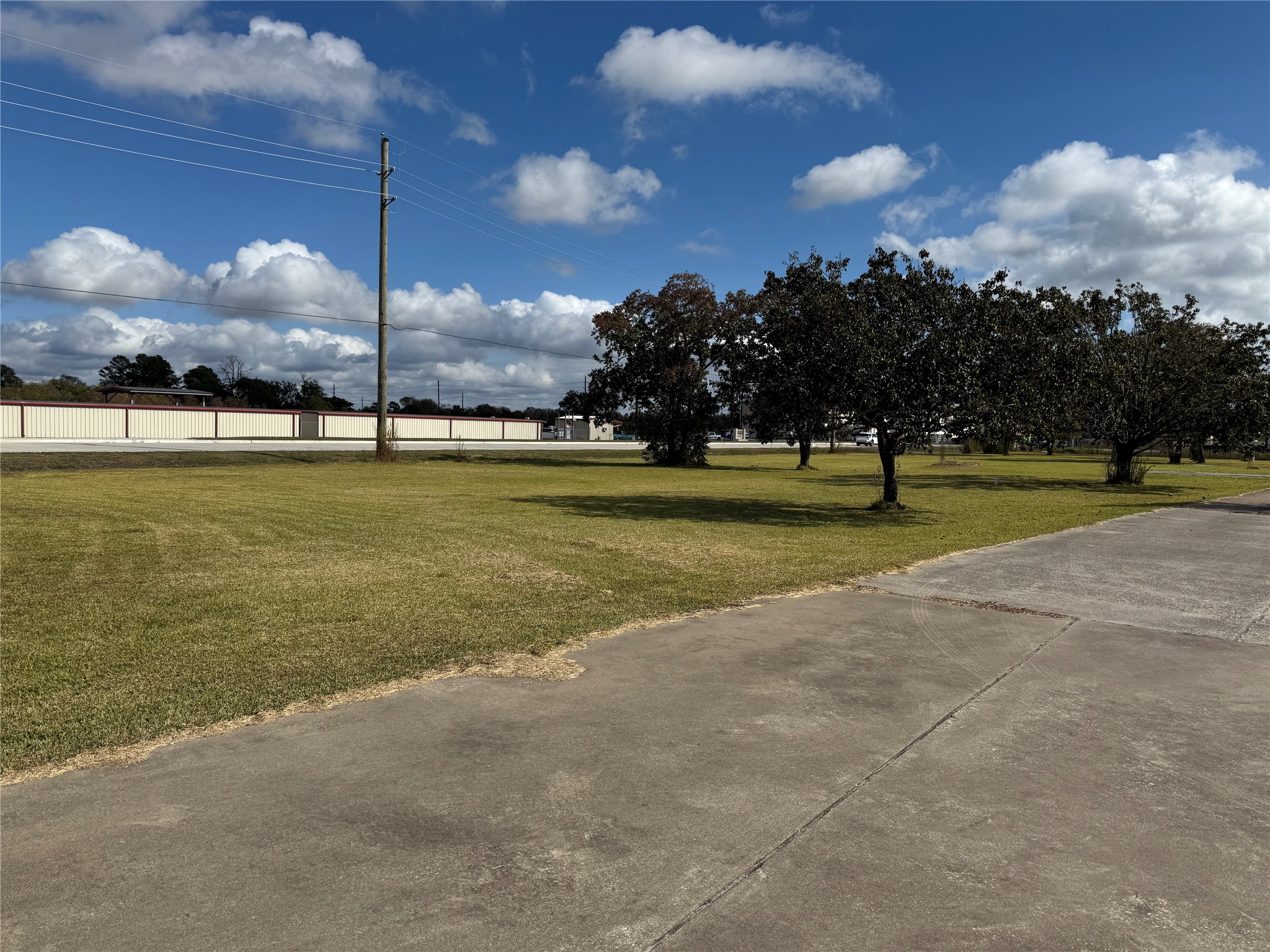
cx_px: 635
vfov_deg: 56.8
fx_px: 881
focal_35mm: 24
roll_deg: -1.5
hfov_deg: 71.6
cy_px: 476
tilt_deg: -2.1
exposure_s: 1/9091
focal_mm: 6.76
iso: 80
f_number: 1.78
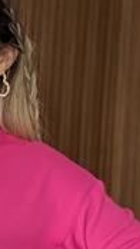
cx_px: -90
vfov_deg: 8.5
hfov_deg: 4.8
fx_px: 1655
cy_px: 255
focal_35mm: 251
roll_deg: -3.5
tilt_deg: -2.2
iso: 250
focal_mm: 9
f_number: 2.8
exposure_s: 1/106
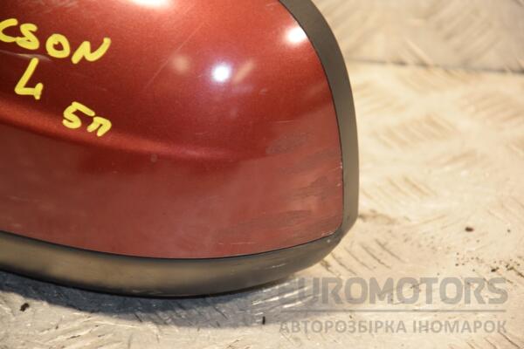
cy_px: 174
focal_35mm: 158
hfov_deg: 13.0
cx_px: 262
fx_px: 2292
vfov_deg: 8.7
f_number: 5.6
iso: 800
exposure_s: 1/100
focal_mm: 105
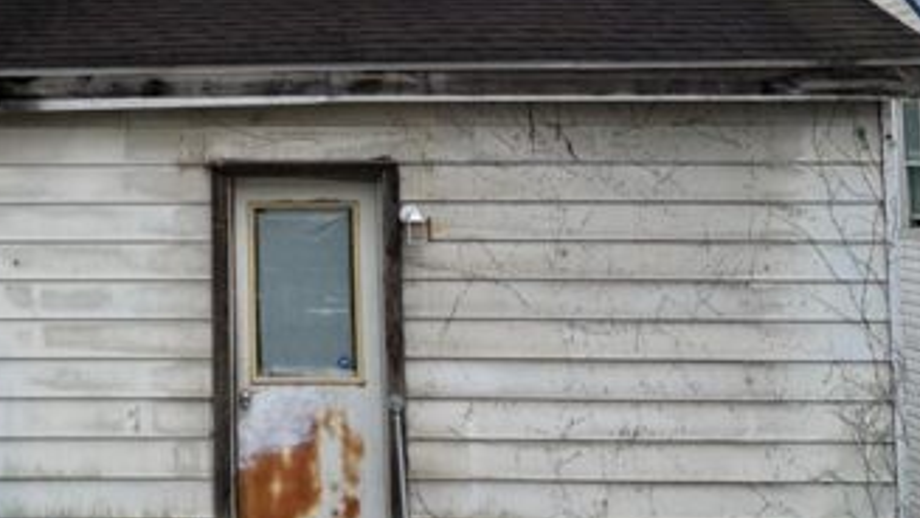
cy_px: 8
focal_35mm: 64
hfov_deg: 31.9
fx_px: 1561
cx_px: 180
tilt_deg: +6.2
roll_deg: -0.2
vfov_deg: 18.4
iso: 100
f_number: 1.78
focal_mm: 6.76
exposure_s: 1/1464
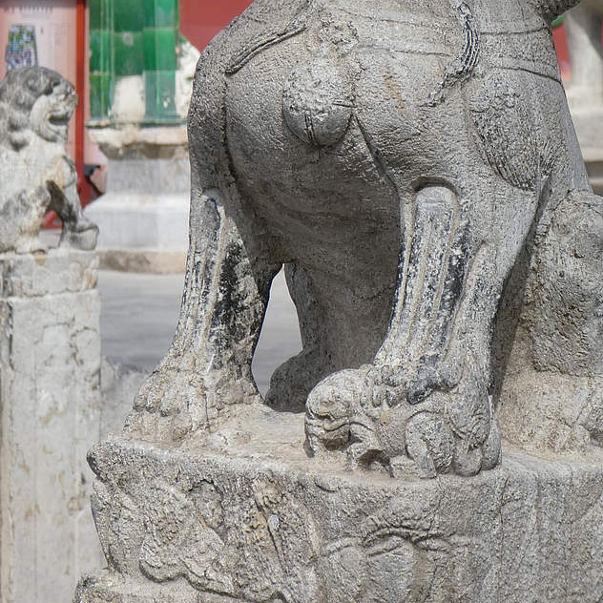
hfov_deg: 12.4
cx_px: 414
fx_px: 2779
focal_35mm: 141
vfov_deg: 12.3
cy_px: 119
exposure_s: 1/400
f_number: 4.8
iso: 80
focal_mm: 15
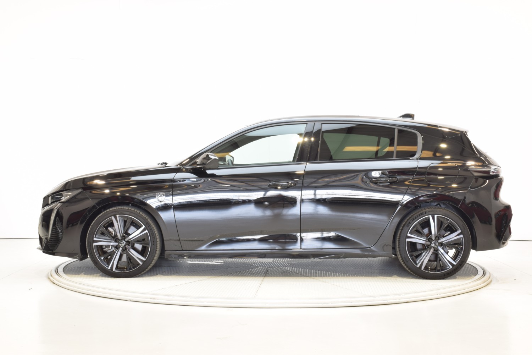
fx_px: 798
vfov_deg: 25.1
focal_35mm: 54
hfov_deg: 36.9
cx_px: 266
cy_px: 178
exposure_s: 2.5
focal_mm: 36
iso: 100
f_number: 22
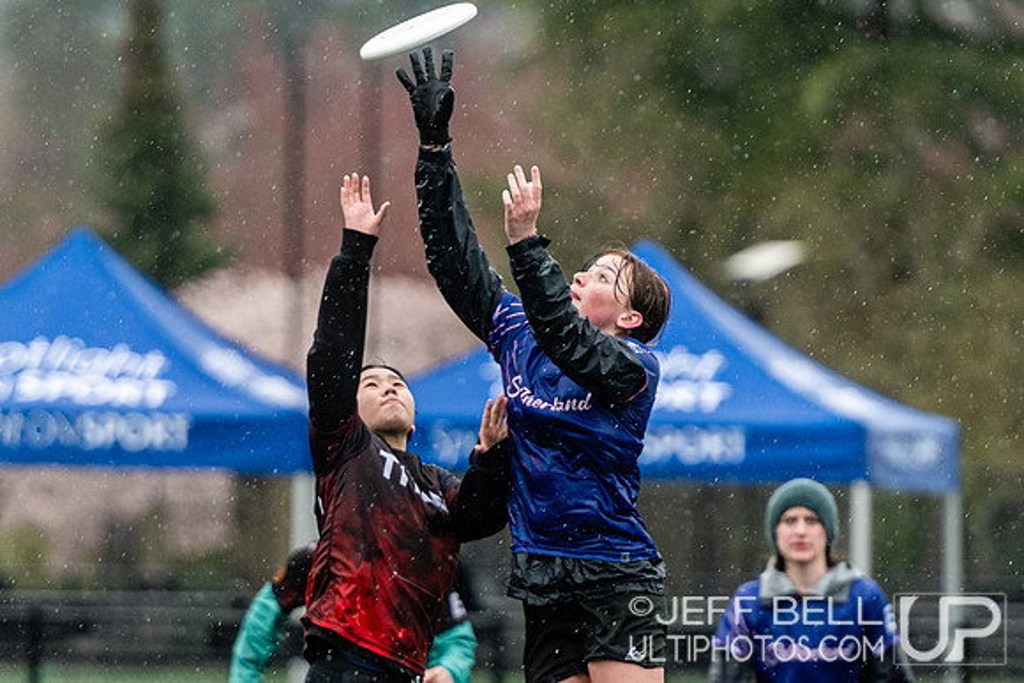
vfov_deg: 2.6
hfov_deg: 3.9
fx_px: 15065
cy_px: 450
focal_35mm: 530
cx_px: 553
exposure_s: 1/1000
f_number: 2.8
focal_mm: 200
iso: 800
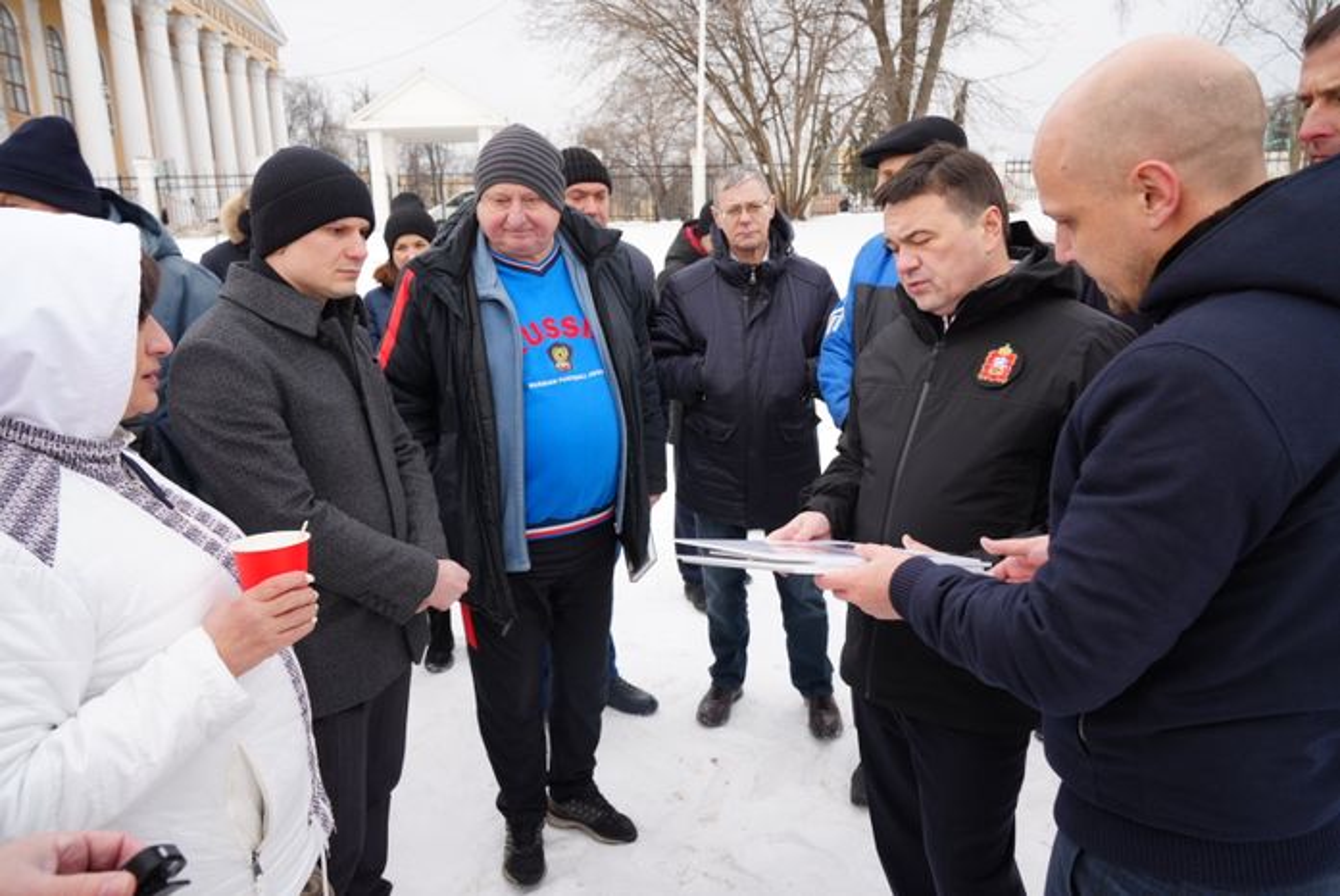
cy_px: 448
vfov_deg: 53.2
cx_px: 670
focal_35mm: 24
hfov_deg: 73.7
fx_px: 894
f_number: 6.3
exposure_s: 1/200
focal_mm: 24
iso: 500
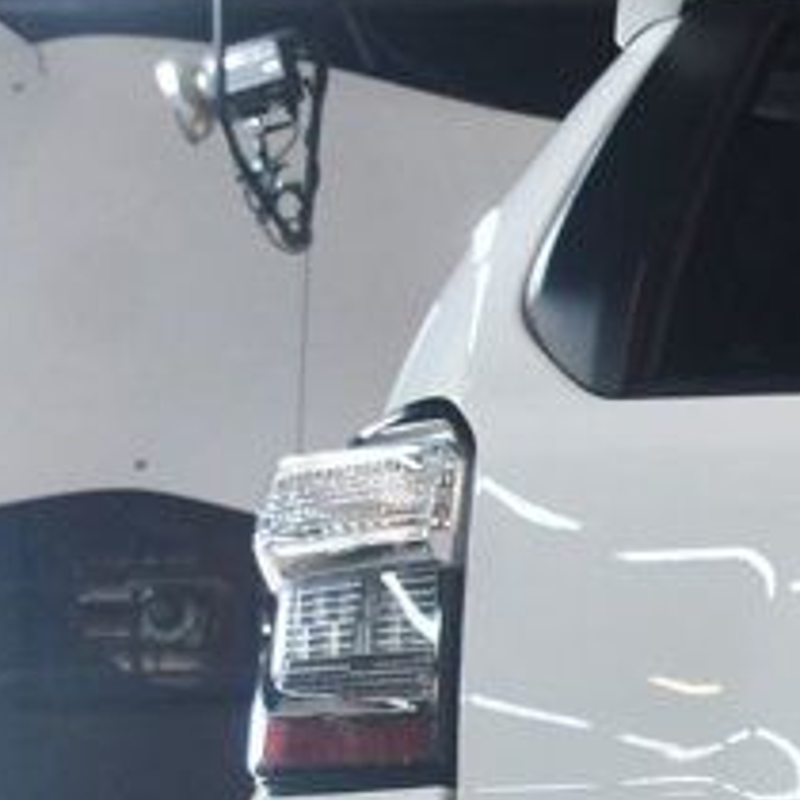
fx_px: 3582
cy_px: 880
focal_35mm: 137
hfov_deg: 11.8
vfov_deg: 12.5
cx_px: 1440
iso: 1250
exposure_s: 1/125
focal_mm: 22
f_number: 3.5
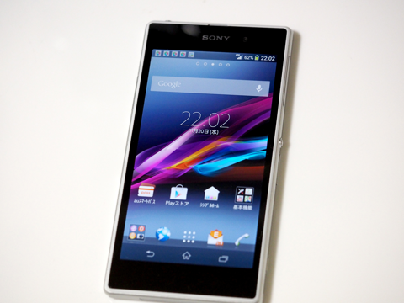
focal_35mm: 120
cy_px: 152
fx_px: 1401
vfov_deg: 12.3
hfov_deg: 16.4
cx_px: 202
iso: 1600
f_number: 2.8
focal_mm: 60
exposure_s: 1/80
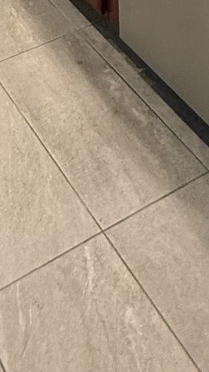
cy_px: -310
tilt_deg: -10.4
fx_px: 729
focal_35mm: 74
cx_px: 46
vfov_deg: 20.0
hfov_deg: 16.2
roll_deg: +2.1
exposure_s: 1/60
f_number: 2.2
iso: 250
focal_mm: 2.22
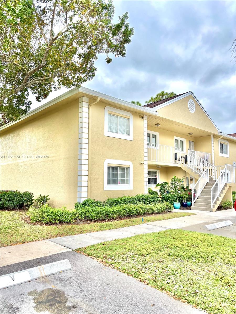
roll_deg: -1.3
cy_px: 157
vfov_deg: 67.3
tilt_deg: +5.9
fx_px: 236
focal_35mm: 26
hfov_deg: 53.1
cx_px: 118
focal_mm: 5.96
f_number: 1.6
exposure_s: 1/1642
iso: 50
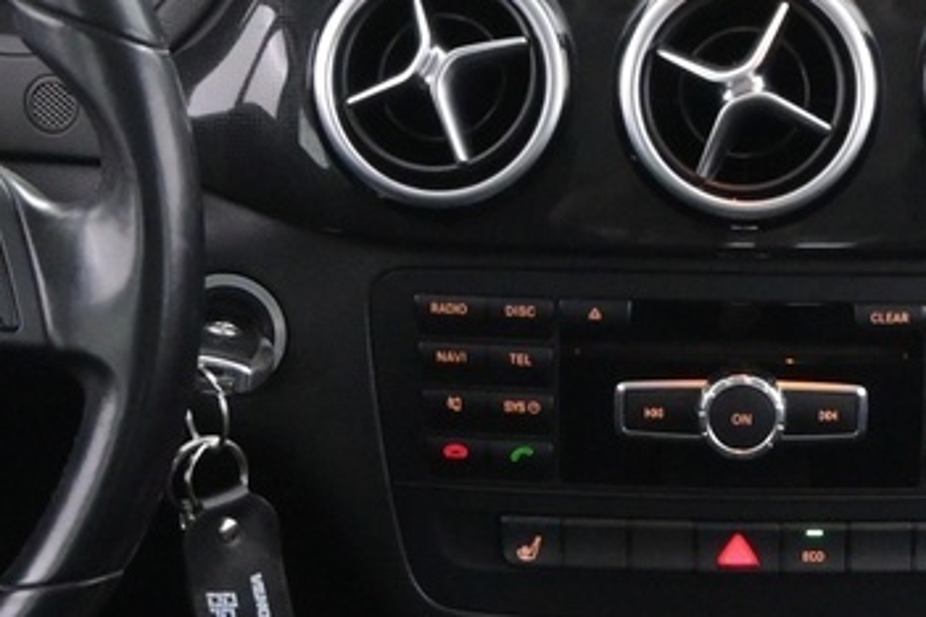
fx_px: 3476
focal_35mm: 135
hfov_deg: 15.1
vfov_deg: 10.0
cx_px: 715
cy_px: 715
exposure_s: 1/30
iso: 3200
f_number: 3.8
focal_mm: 19.5
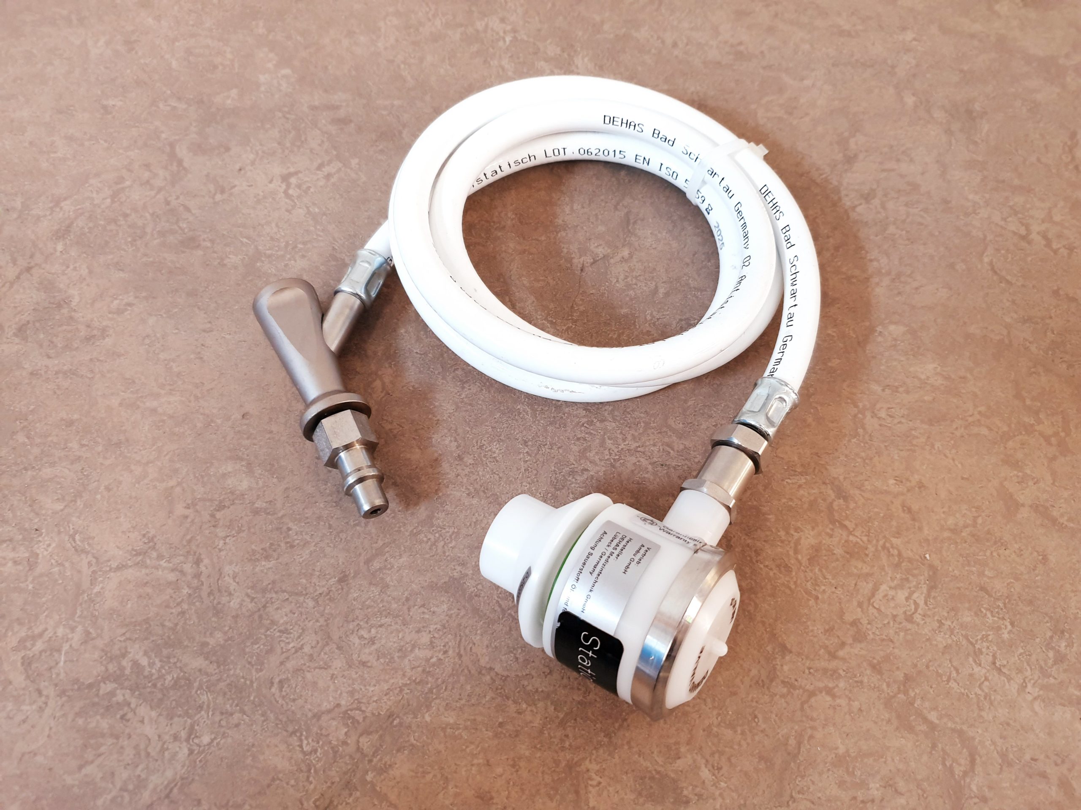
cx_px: 540
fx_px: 812
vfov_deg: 53.1
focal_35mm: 26
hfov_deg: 67.3
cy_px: 405
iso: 200
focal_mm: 4.3
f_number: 1.5
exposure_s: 1/50
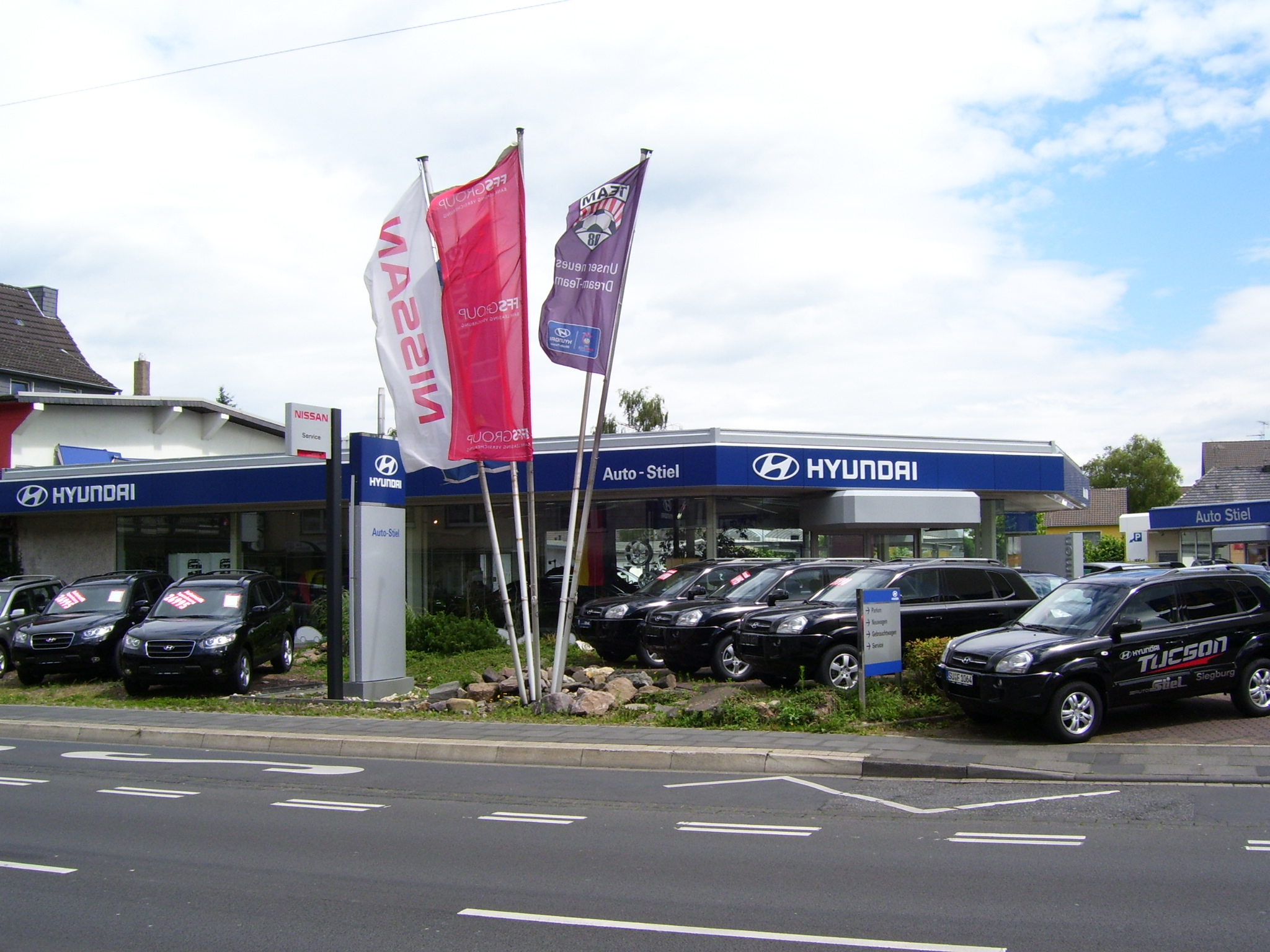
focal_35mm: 37
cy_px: 476
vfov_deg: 38.7
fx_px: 1357
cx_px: 635
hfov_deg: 50.1
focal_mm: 6
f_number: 4.8
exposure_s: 1/350
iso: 80
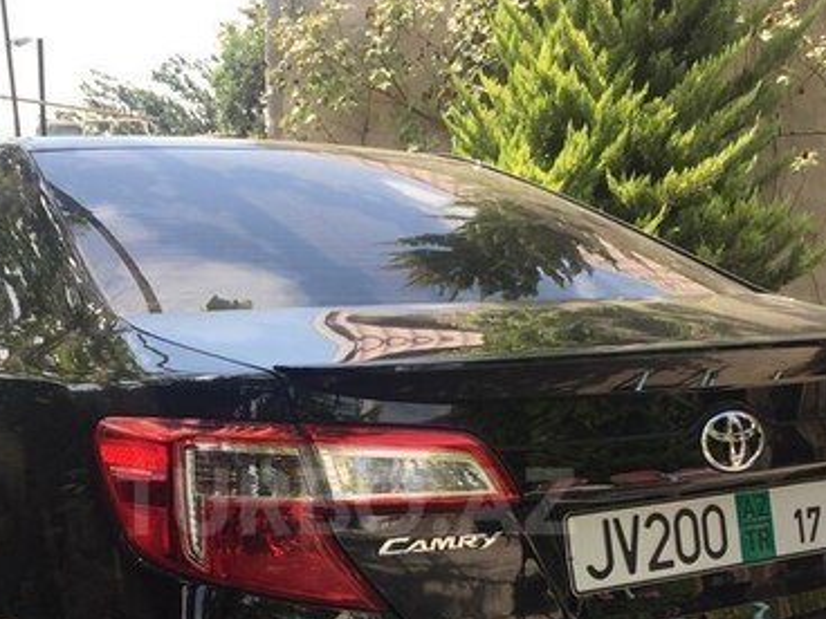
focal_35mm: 52
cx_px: 346
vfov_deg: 27.4
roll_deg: -0.7
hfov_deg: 36.7
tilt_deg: -10.8
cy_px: 501
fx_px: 1241
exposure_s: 1/648
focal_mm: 4.15
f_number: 2.2
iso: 32
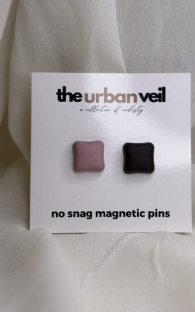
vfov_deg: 36.3
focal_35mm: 56
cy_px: 154
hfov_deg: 23.1
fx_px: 476
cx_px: 98
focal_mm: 5.96
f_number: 1.6
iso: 40
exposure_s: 1/386
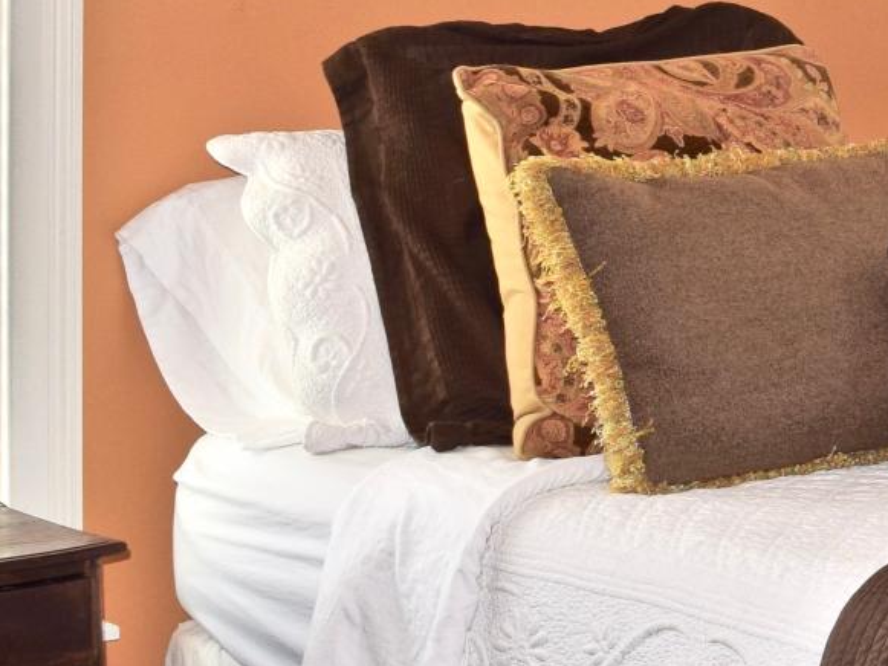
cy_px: 24
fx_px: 3438
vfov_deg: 11.0
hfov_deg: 13.0
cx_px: 1704
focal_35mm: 134
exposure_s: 1/125
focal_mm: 18
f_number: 5.6
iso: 220
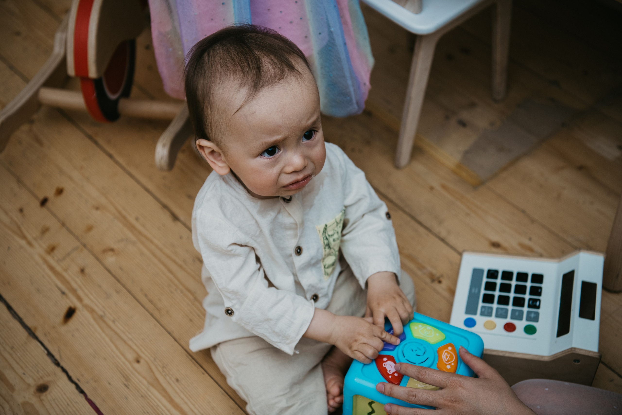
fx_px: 968
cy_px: 208
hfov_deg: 35.6
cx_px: 311
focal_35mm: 56
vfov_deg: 24.2
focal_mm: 56
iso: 100
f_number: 3.5
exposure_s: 1/160
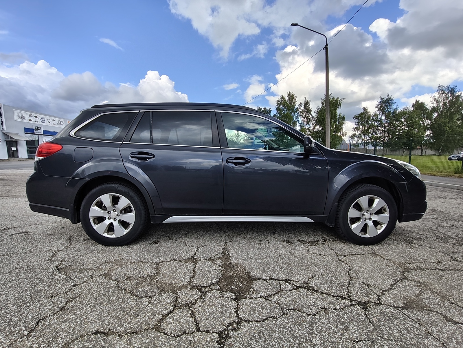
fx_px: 201
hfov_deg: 98.2
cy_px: 174
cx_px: 232
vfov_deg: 81.7
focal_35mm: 15
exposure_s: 1/205
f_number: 2.2
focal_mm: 1.67
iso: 50
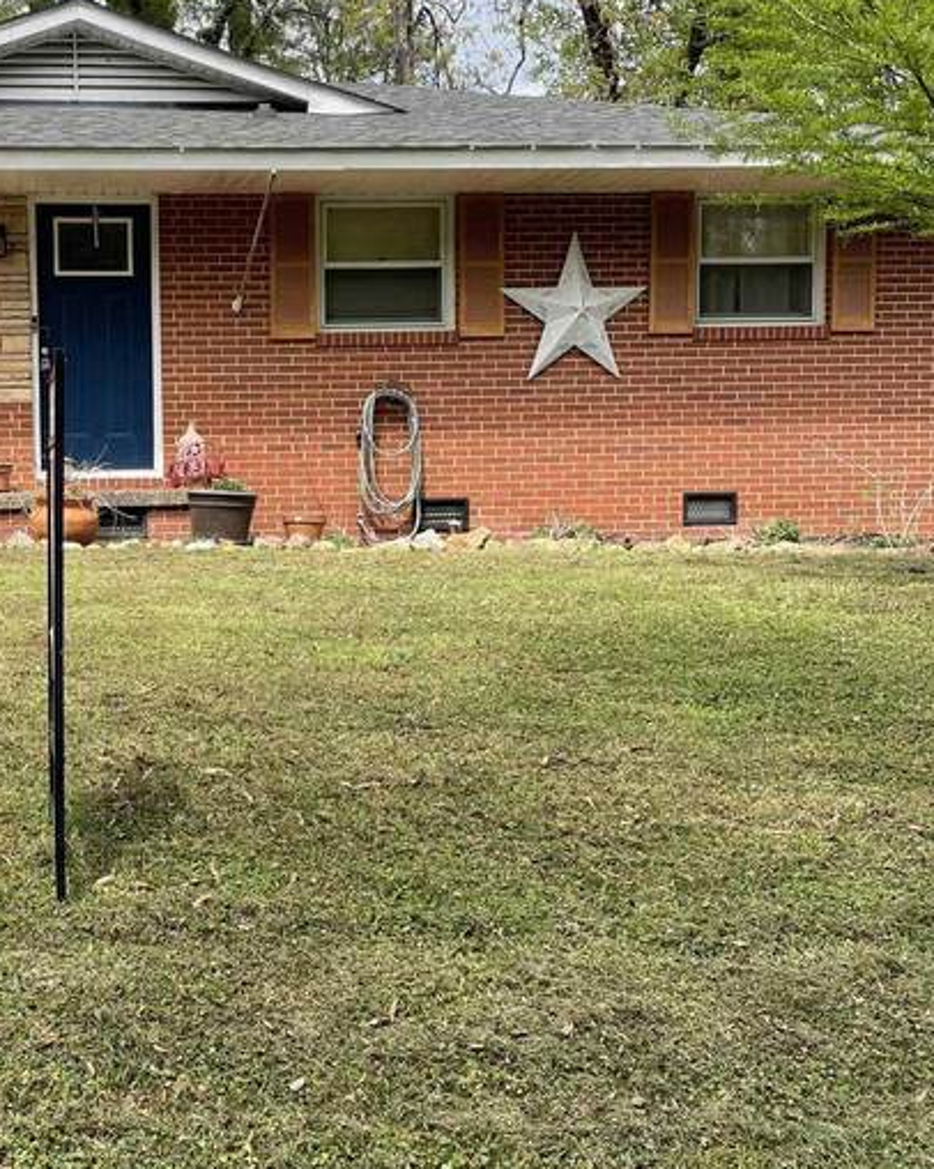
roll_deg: +2.7
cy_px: 637
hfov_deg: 30.5
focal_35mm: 48
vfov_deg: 38.8
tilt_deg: -3.8
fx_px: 1660
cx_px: 154
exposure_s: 1/1335
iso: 32
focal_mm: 4.2
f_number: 1.6
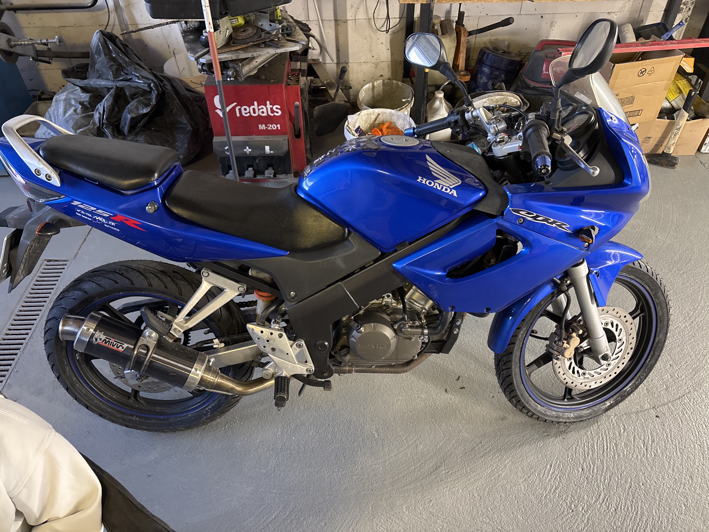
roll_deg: +2.0
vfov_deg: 53.1
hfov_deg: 67.3
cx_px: 354
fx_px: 533
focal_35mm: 26
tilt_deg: -42.6
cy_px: 266
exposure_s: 1/33
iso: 500
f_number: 1.6
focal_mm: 5.96
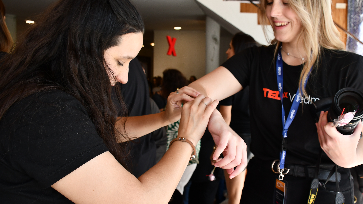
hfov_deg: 59.2
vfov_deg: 35.6
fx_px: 318
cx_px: 211
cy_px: 92
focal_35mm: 33
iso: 400
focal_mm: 18
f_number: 5
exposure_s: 1/250
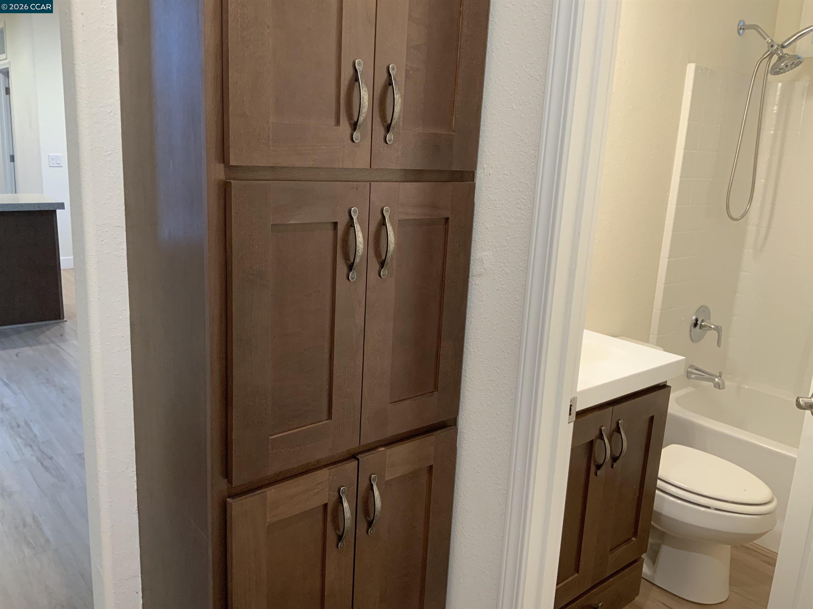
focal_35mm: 29
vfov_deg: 48.2
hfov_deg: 61.7
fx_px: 681
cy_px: 304
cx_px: 406
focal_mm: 3
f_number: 1.8
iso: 125
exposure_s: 1/60
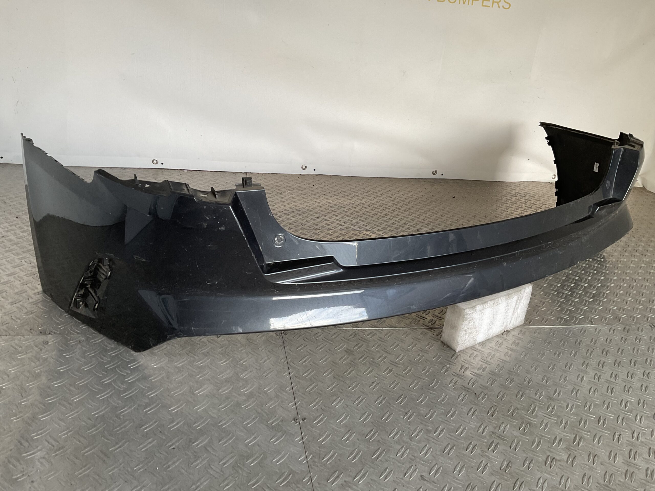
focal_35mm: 29
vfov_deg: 48.2
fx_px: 549
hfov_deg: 61.7
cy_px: 246
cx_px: 328
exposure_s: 1/100
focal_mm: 3
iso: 50
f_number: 1.8
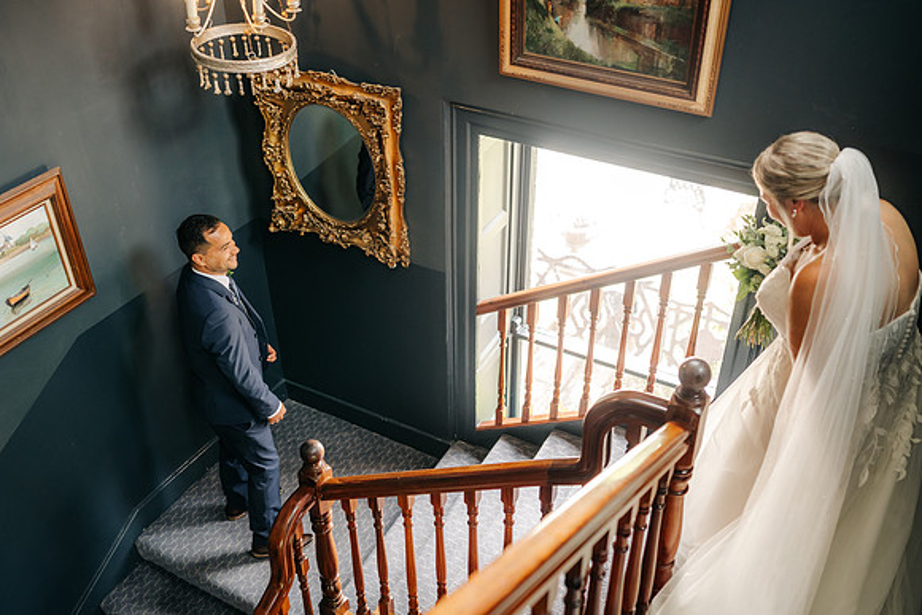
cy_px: 308
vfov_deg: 37.2
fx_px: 915
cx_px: 461
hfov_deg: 53.5
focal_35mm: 36
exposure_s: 1/250
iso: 400
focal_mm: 35
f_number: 2
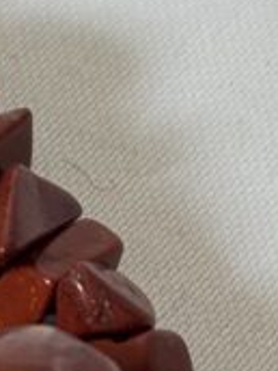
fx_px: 3309
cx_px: -353
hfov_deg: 4.7
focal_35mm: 309
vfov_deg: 6.4
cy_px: 22
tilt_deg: -56.4
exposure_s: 1/100
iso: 40
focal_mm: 5.96
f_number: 1.6
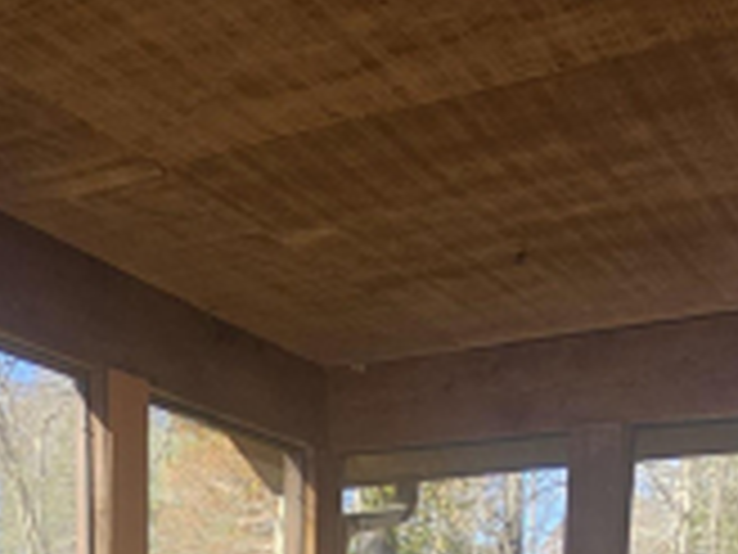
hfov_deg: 36.1
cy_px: 982
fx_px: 1130
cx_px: 403
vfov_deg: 20.2
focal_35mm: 53
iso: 50
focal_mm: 2.2
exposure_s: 1/134
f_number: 2.2
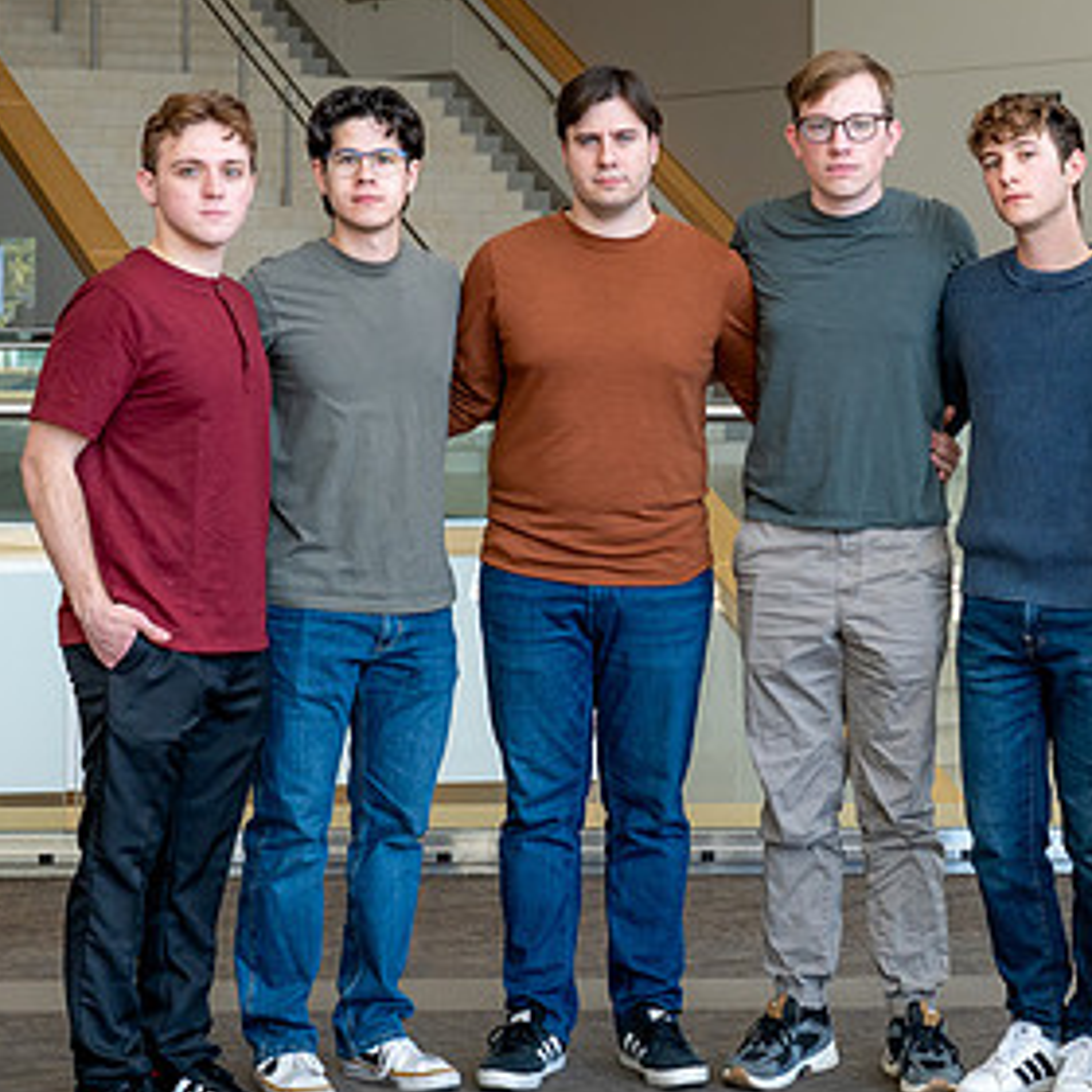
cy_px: 225
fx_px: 3462
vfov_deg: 17.8
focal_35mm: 97
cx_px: 700
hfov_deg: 17.9
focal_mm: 39
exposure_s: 1/200
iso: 500
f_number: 5.6
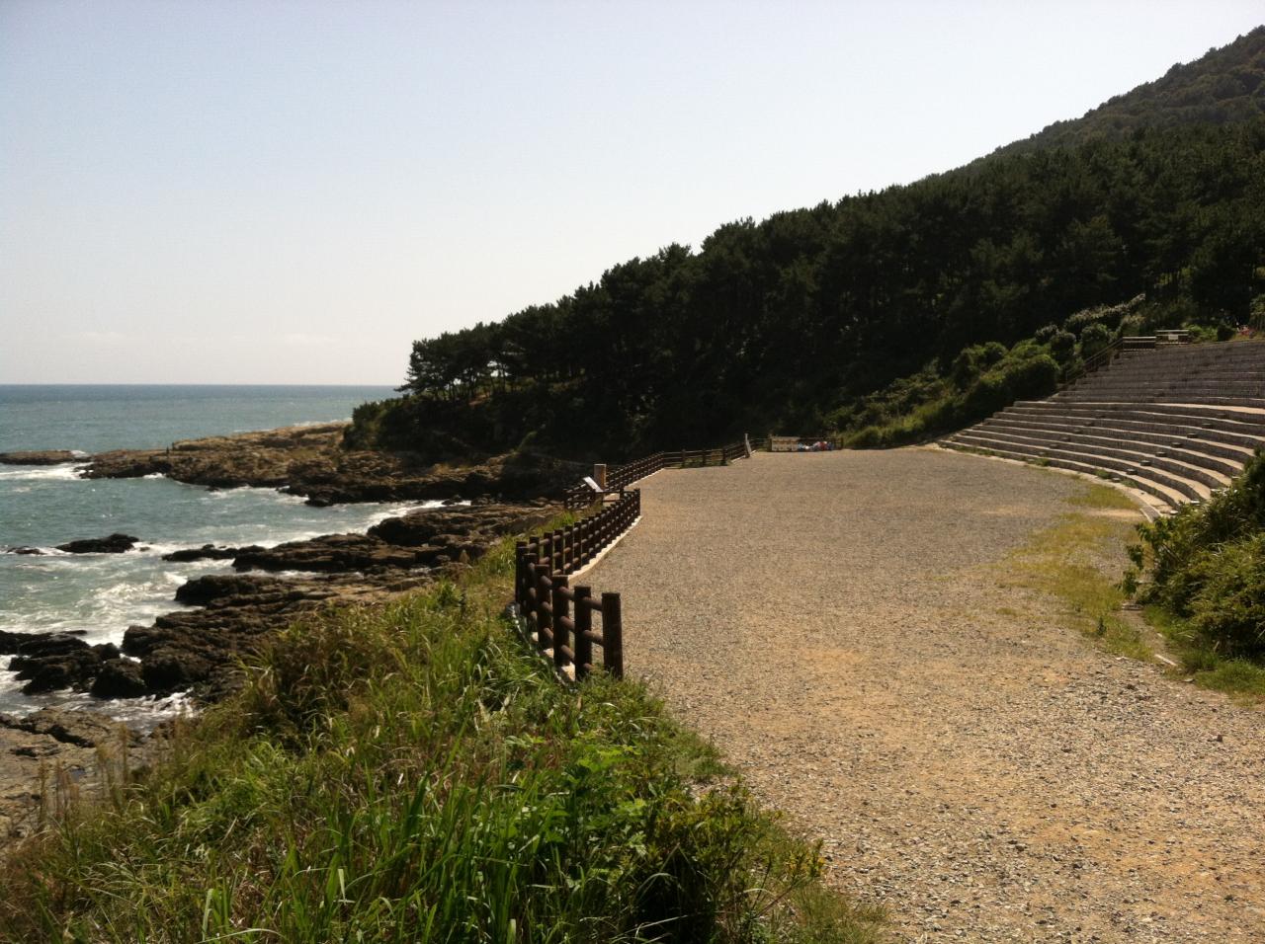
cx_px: 632
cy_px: 472
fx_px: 1277
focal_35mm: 35
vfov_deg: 40.6
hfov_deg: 52.7
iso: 80
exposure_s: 1/1500
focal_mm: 3.85
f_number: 2.8
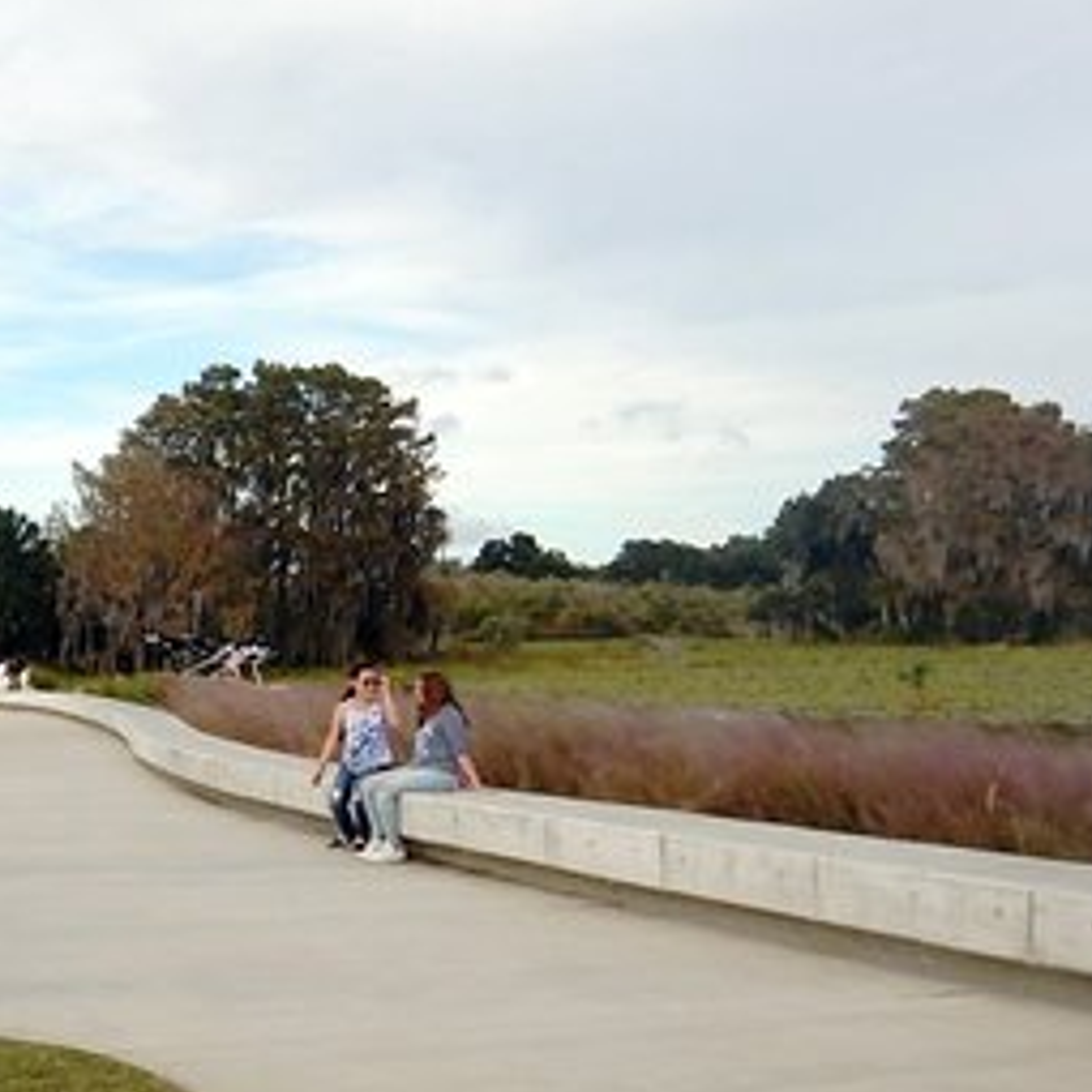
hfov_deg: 39.2
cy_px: 737
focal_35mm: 40
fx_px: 1428
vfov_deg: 41.3
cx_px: 133
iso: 125
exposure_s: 1/800
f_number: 2.8
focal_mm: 4.3
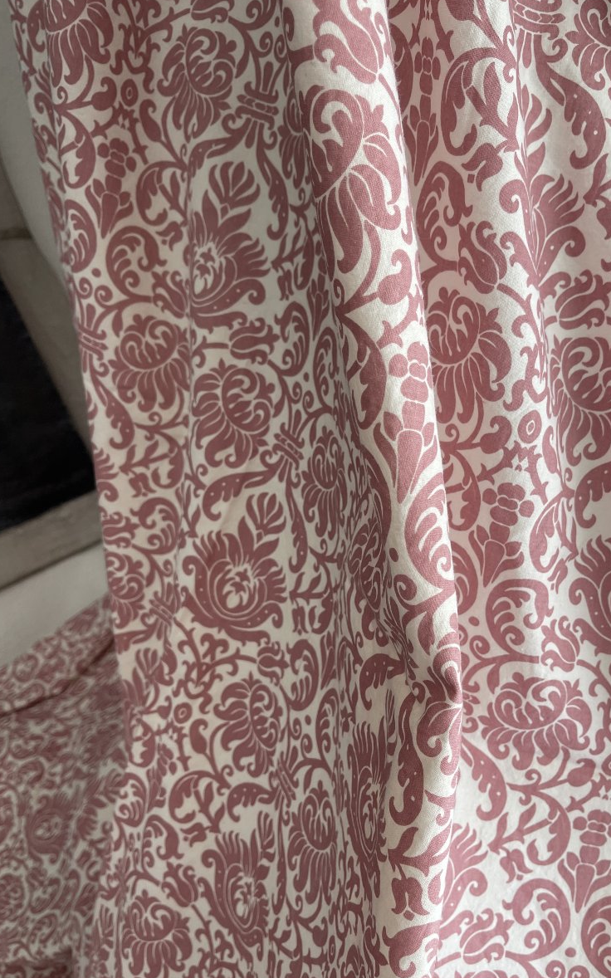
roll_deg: +18.5
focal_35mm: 27
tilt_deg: -22.3
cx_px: 349
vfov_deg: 68.4
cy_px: 487
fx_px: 720
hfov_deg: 45.9
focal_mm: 5.1
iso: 64
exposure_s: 1/121
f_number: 1.6
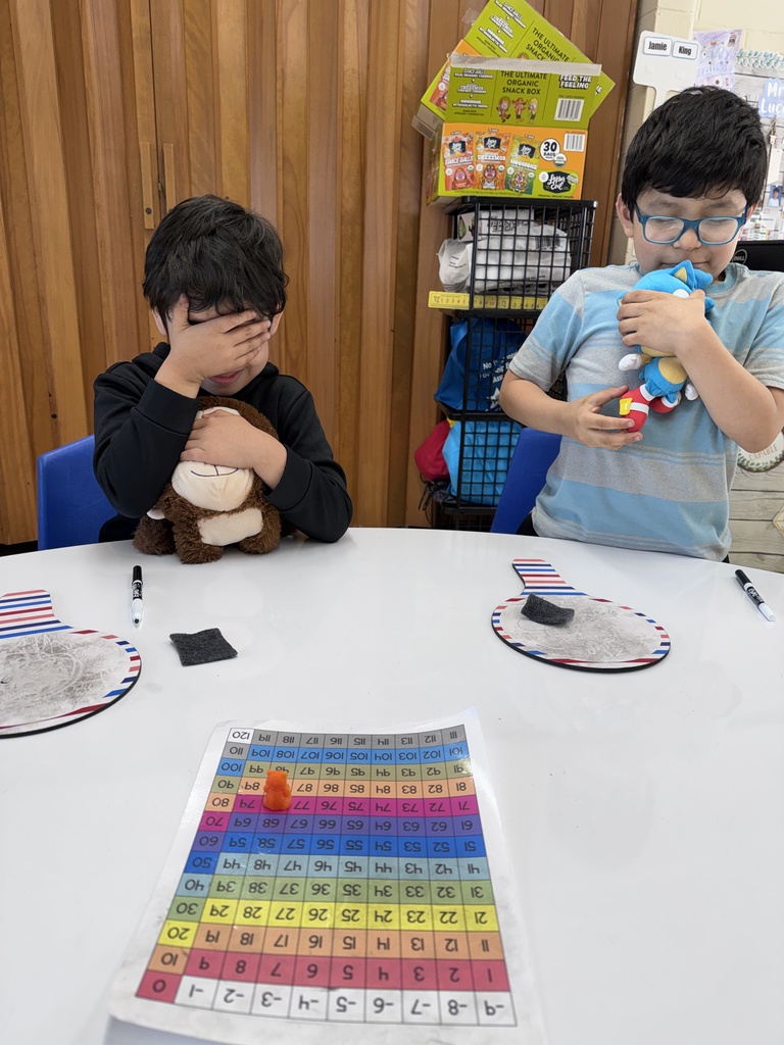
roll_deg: -2.2
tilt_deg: -17.8
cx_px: 392
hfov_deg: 56.8
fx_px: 725
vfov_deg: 71.6
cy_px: 522
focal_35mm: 24
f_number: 1.78
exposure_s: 1/120
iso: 64
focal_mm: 6.76
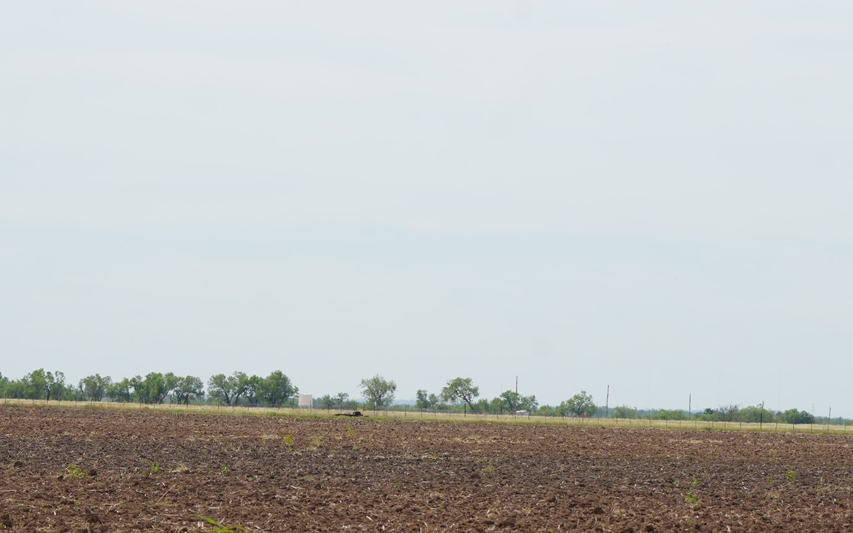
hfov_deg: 8.7
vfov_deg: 5.5
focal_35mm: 240
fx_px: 5579
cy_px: 409
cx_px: 349
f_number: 9
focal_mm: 100
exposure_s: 1/250
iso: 100
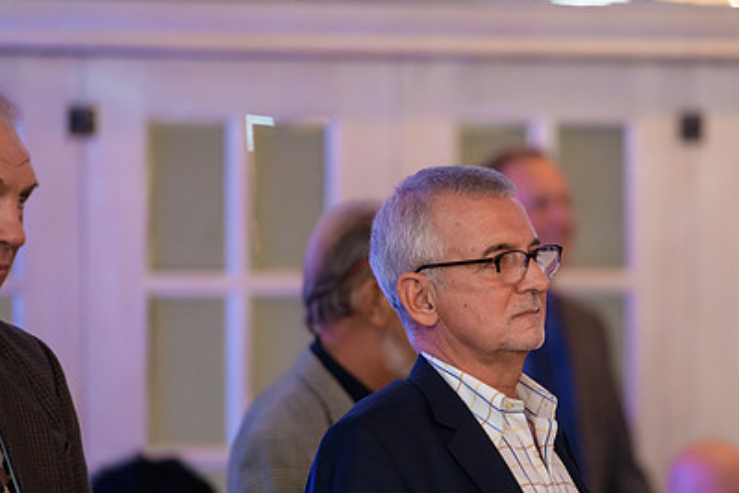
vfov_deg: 4.7
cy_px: 290
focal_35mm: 291
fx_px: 5973
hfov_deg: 7.1
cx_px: 509
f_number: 3.2
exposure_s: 1/125
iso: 1600
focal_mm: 200
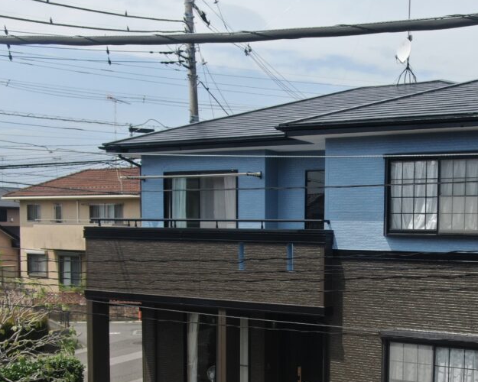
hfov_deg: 38.1
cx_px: 338
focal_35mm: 48
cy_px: 283
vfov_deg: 31.0
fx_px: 679
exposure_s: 1/1600
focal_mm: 5.22
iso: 100
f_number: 3.1
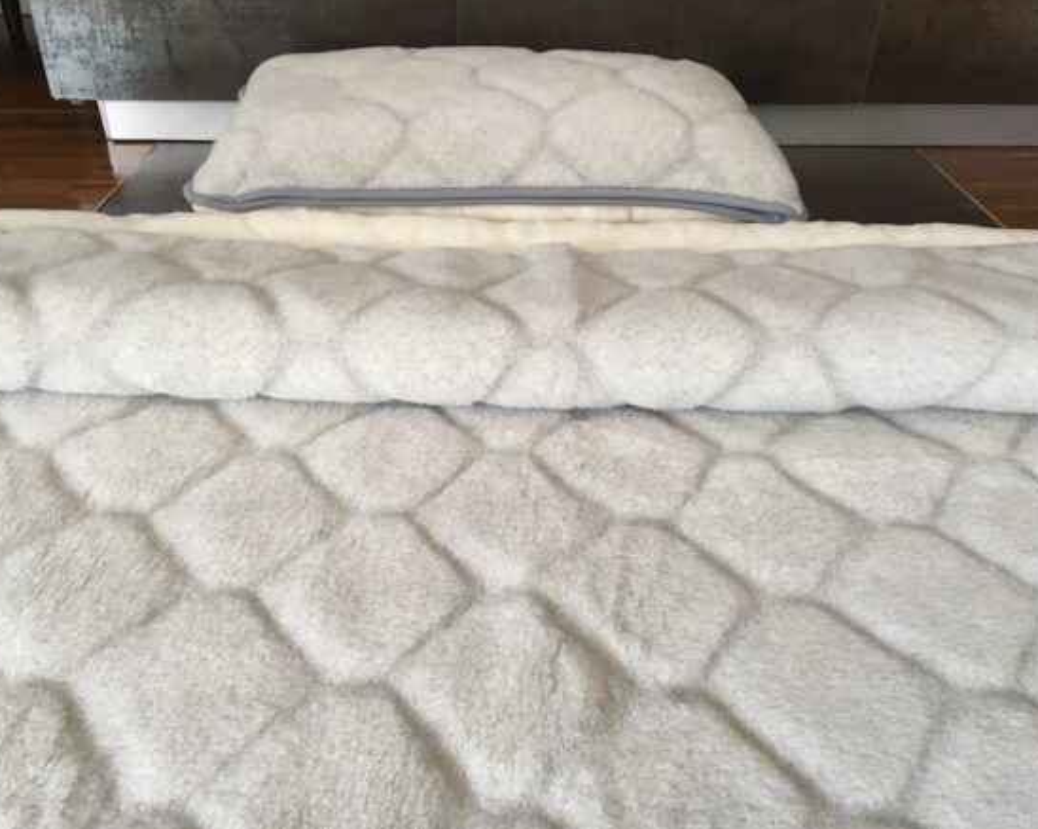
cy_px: 405
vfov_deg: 47.1
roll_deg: -0.2
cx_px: 510
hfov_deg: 57.2
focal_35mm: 31
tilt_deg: -34.0
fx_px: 952
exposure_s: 1/33
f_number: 2.2
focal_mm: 4.15
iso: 80
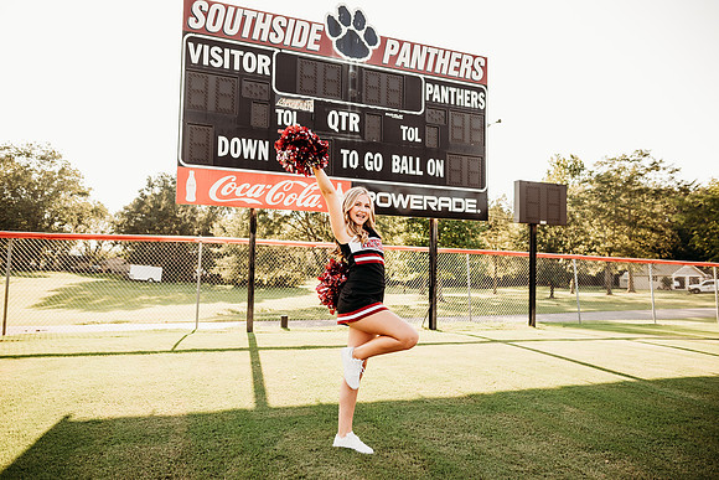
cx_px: 360
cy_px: 240
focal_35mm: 24
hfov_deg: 73.7
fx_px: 479
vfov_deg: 53.2
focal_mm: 24
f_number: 2.8
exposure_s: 1/640
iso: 200
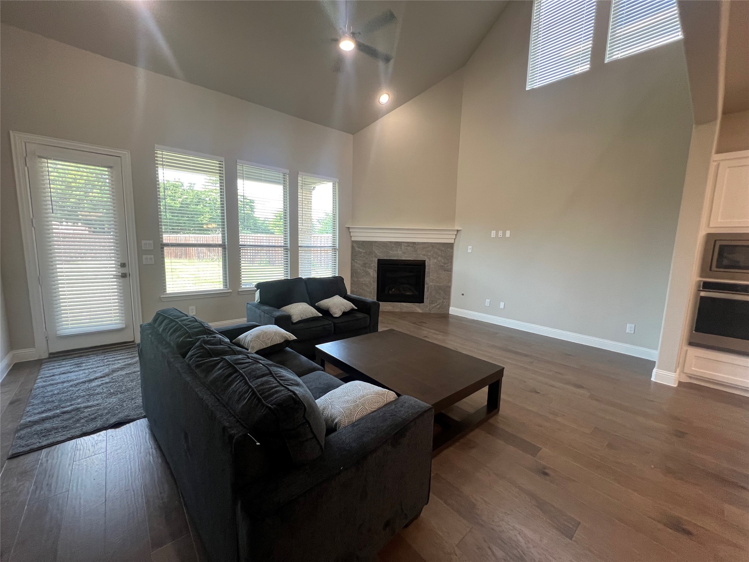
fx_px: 281
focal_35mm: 13
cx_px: 374
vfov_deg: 89.9
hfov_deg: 106.2
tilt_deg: -8.7
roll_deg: -1.6
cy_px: 281
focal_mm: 1.57
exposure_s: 1/120
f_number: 1.8
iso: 200
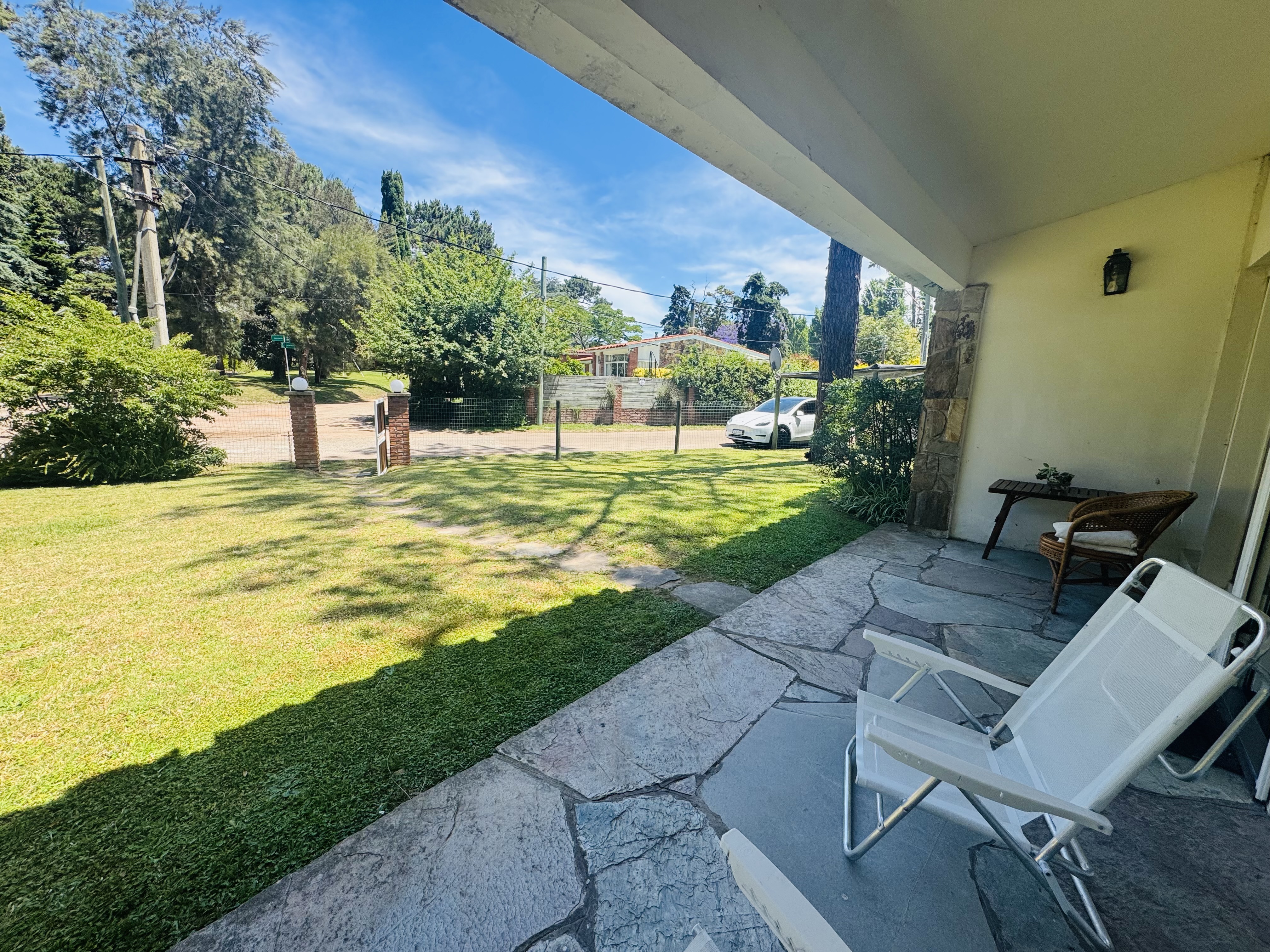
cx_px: 635
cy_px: 476
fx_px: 514
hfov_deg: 102.1
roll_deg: -2.0
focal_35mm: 14
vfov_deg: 85.7
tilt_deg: -9.9
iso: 40
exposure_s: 1/749
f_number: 2.2
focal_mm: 2.22
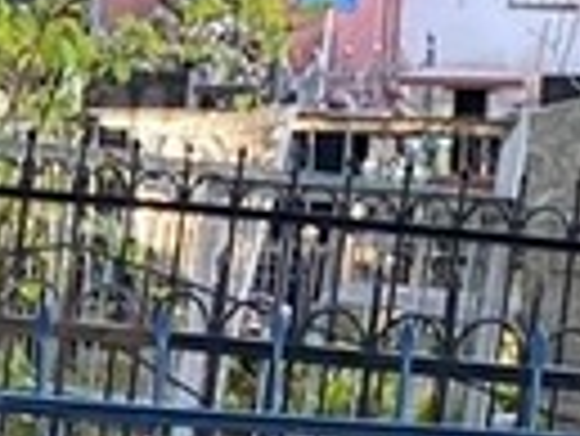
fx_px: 3455
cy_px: 701
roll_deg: -0.7
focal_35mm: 206
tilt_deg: -9.8
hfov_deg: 8.6
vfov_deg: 7.1
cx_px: -890
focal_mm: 4.25
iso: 100
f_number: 1.8
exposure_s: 1/121
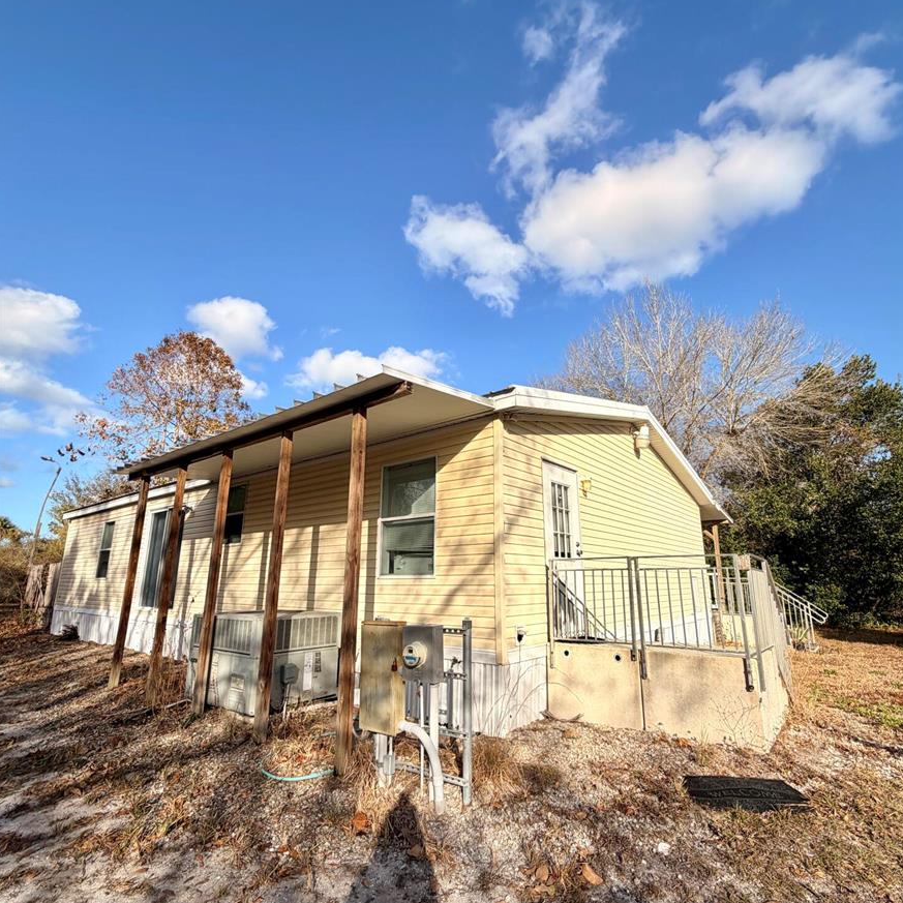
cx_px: 462
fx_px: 502
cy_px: 463
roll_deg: +0.0
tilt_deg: +13.4
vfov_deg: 84.0
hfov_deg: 84.0
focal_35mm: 17
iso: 20
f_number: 2.2
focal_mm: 2.22
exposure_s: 1/830
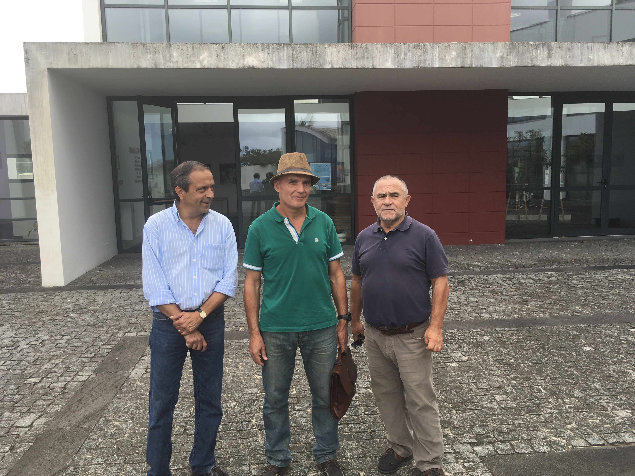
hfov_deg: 61.7
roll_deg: +1.4
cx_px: 318
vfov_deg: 48.2
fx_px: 532
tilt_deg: -6.0
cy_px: 238
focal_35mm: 29
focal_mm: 4.15
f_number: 2.2
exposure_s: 1/493
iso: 25
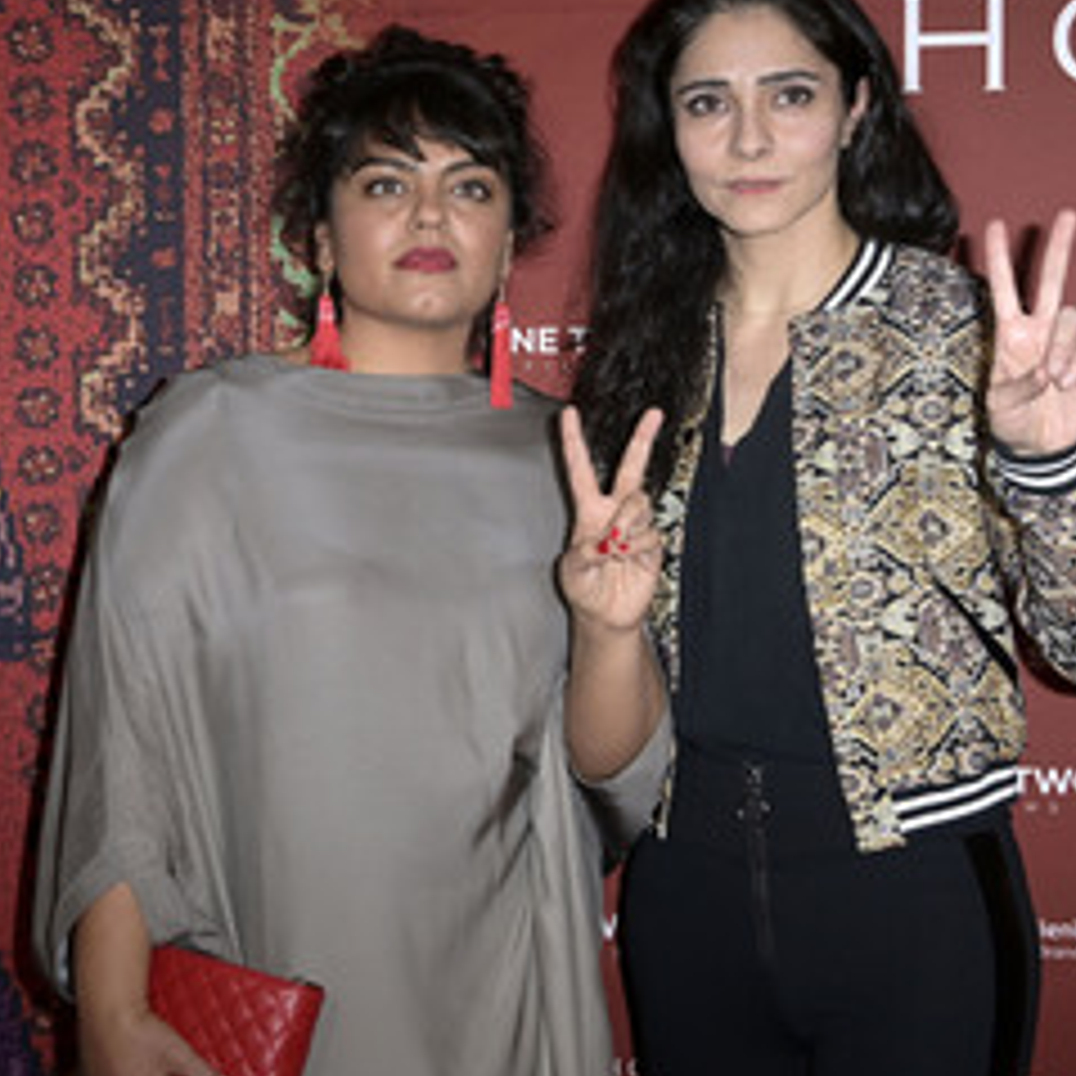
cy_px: 473
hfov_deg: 18.7
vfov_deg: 18.7
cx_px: 425
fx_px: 3271
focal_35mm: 93
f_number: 5.6
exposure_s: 1/250
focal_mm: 58
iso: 400
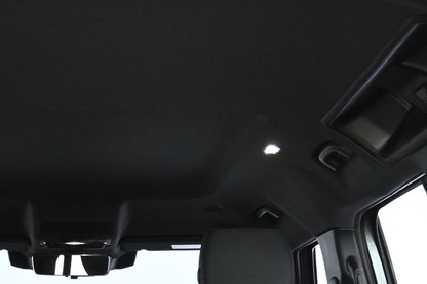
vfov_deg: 12.0
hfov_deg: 18.2
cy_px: 374
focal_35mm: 111
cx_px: 66
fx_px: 1315
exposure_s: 1/30
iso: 2200
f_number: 3.8
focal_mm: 19
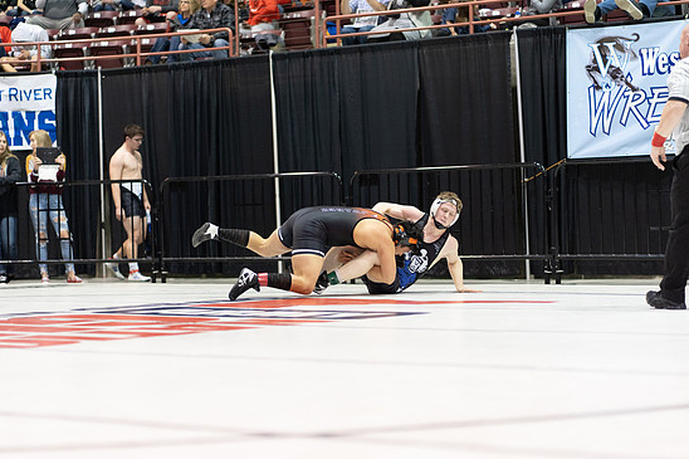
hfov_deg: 22.6
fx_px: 1722
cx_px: 347
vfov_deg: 15.2
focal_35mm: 90
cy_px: 224
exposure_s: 1/500
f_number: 1.8
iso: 2500
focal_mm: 85
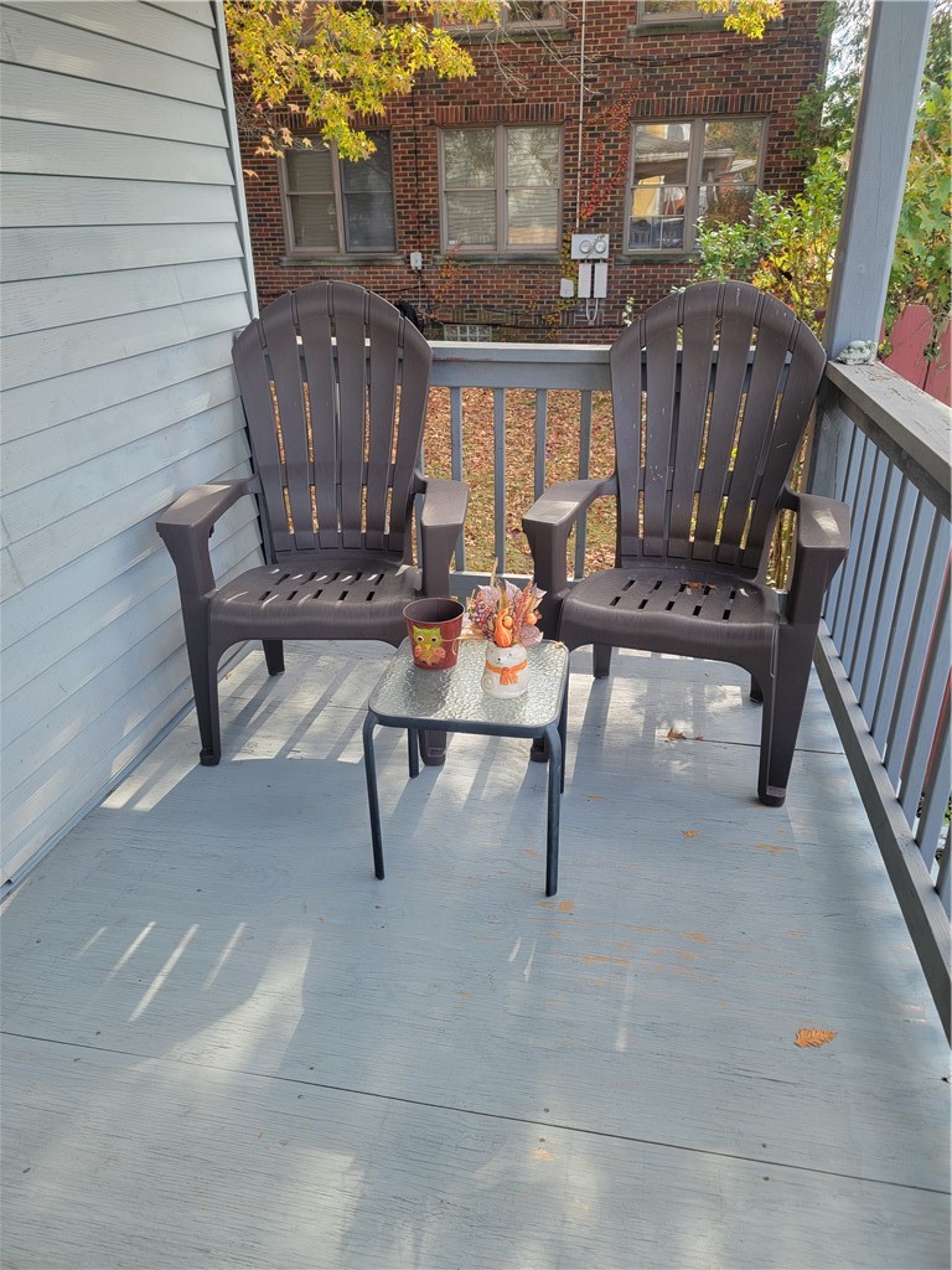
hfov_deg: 56.8
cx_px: 476
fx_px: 880
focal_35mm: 24
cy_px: 635
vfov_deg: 71.6
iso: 32
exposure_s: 1/120
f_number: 1.8
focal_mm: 6.7
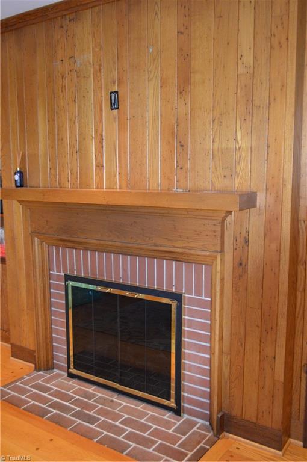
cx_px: 154
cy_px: 231
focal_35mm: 36
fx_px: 462
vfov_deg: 53.2
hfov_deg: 36.8
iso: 2000
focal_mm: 24
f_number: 4
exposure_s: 1/60
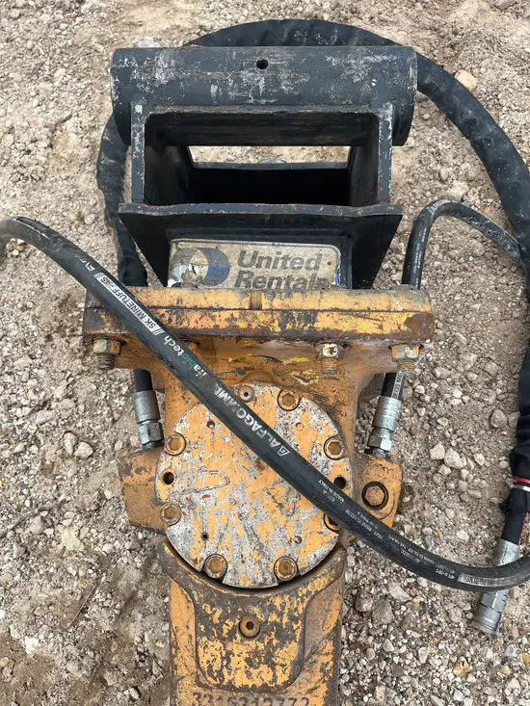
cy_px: 353
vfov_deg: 67.3
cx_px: 265
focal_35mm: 26
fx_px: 531
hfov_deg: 53.1
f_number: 1.6
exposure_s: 1/467
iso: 50
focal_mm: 5.1
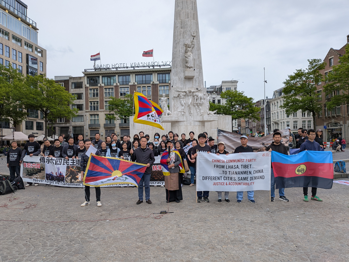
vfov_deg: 56.8
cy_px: 131
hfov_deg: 71.6
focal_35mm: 24
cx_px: 174
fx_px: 242
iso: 27
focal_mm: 4.53
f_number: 1.7
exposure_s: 1/1253
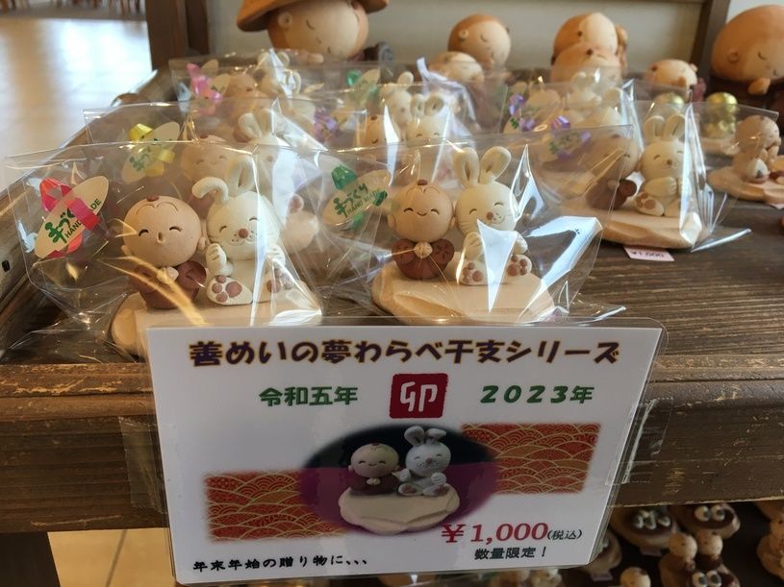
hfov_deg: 61.7
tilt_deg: -25.9
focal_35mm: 29
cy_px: 294
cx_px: 392
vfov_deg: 48.2
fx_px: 657
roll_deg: -3.2
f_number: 2.2
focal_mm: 4.15
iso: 25
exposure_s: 1/30
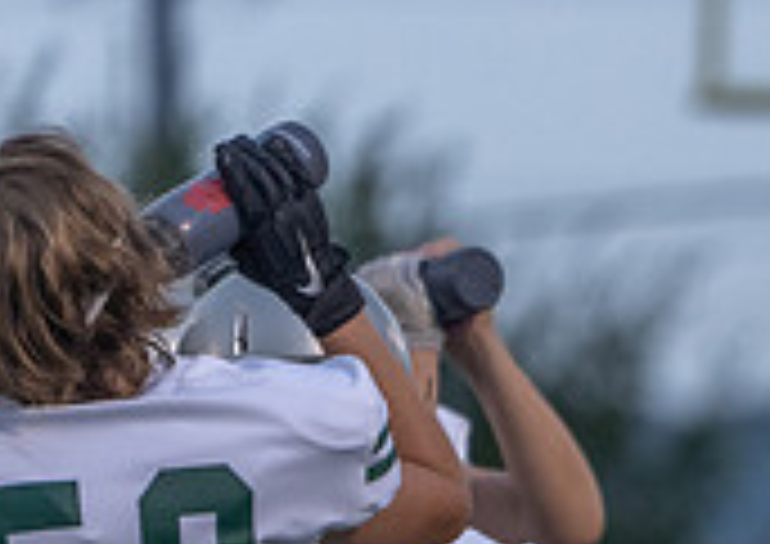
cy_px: 836
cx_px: 1274
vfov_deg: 1.1
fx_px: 28972
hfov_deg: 1.5
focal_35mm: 1329
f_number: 5.6
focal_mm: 358
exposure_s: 1/500
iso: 1600
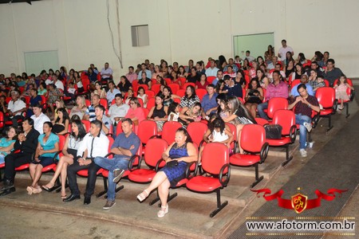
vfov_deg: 36.9
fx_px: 359
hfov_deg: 53.1
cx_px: 180
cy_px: 120
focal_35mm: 36
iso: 3200
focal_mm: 24
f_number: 5.6
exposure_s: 1/125
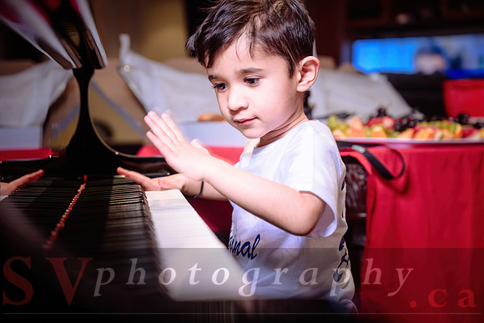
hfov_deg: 28.8
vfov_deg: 19.5
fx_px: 941
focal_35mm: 70
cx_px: 242
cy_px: 162
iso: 500
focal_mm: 70
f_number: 4
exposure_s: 1/60
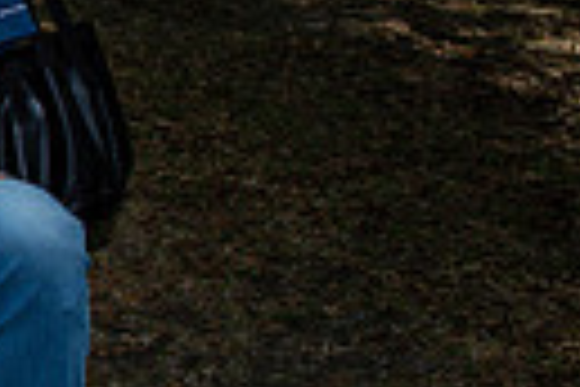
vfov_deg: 11.2
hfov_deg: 13.9
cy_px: 0
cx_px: -634
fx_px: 1949
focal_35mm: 121
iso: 50
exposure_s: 1/250
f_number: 5.6
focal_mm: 27
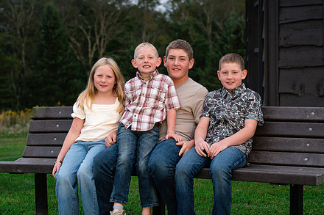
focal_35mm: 119
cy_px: 142
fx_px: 1071
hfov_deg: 17.2
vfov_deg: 11.5
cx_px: 153
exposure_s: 1/320
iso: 640
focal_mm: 85
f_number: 4.5
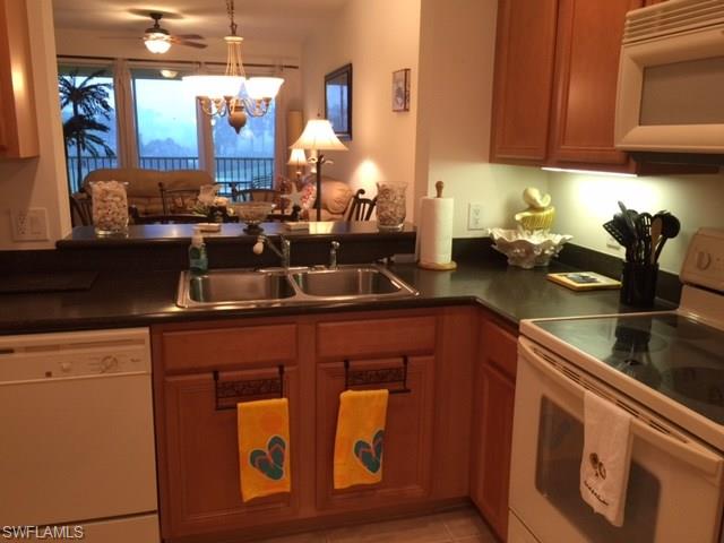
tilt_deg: -14.1
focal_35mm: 29
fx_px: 607
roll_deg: -1.1
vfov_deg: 48.2
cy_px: 272
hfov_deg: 61.7
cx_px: 362
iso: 50
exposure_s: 1/15
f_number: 2.2
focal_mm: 4.15
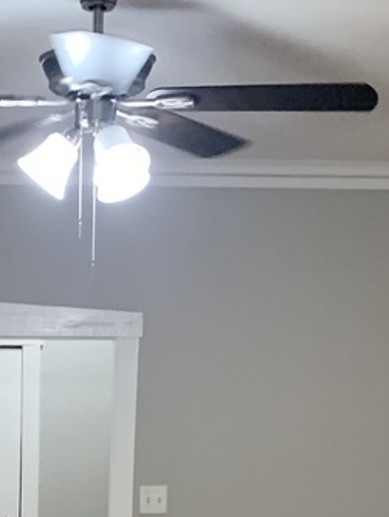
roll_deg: +0.3
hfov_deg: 17.2
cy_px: 755
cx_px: -3
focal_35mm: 84
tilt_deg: -12.6
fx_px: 1257
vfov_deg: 20.3
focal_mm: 4.25
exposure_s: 1/60
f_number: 1.8
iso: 160
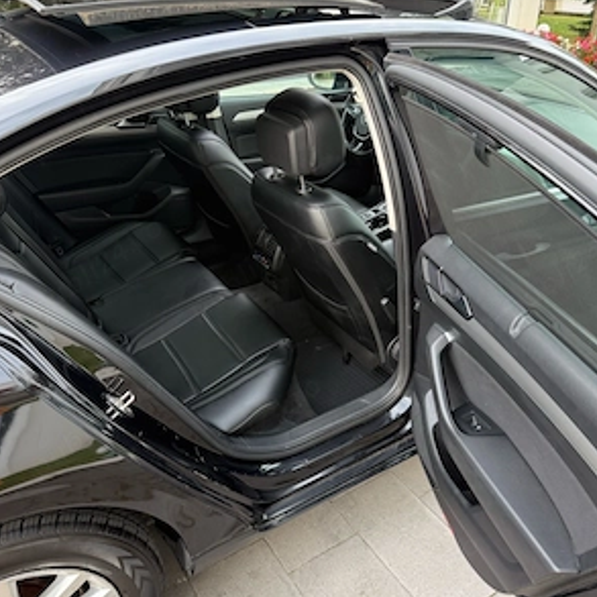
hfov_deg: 55.6
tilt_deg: -30.7
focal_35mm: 29
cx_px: 295
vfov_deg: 55.6
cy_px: 293
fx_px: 566
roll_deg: +1.0
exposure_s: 1/121
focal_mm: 6.76
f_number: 1.78
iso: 125
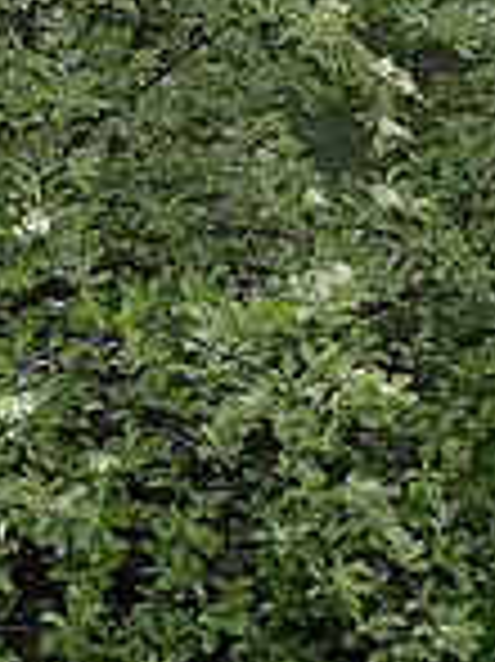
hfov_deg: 12.4
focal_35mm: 110
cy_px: -126
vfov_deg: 17.1
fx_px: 2100
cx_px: 864
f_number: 11
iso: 200
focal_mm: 29
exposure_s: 1/100
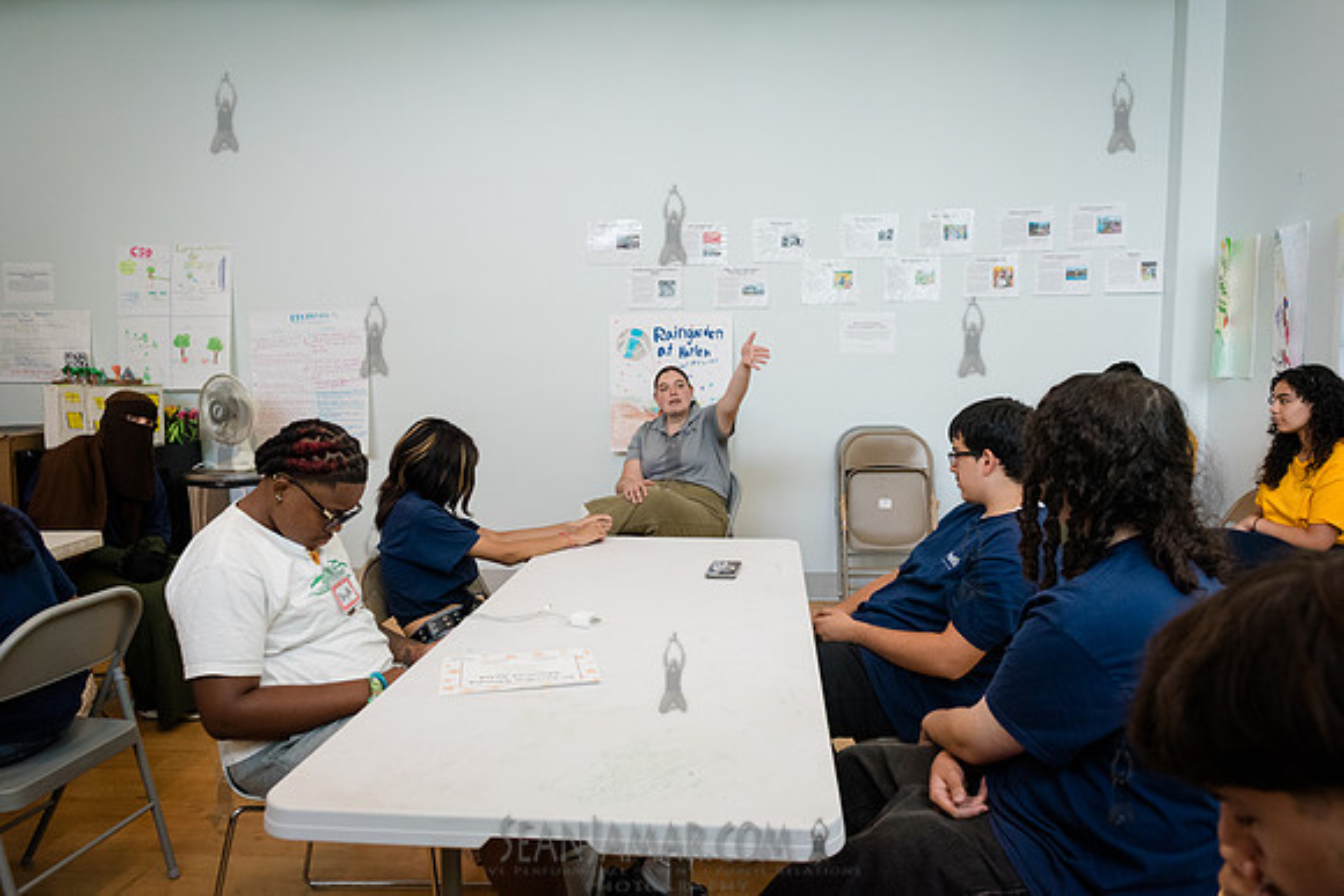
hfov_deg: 68.1
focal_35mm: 27
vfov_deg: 48.5
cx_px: 672
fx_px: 995
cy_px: 448
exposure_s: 1/500
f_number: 4.5
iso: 4000
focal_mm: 26
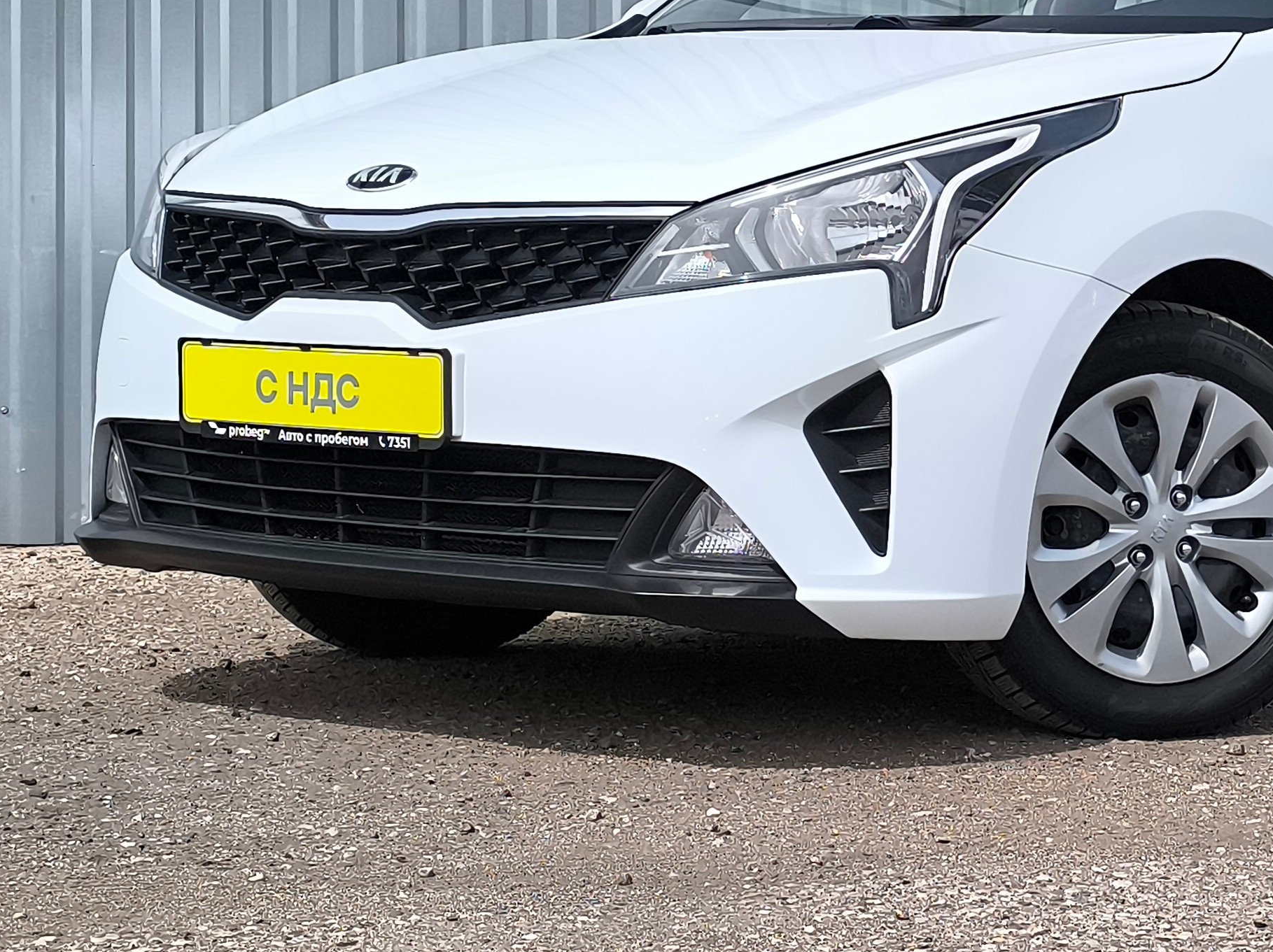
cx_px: 1117
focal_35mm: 114
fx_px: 4189
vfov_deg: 12.9
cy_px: 143
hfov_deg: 17.1
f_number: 1.65
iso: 50
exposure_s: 1/1036
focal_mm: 6.14
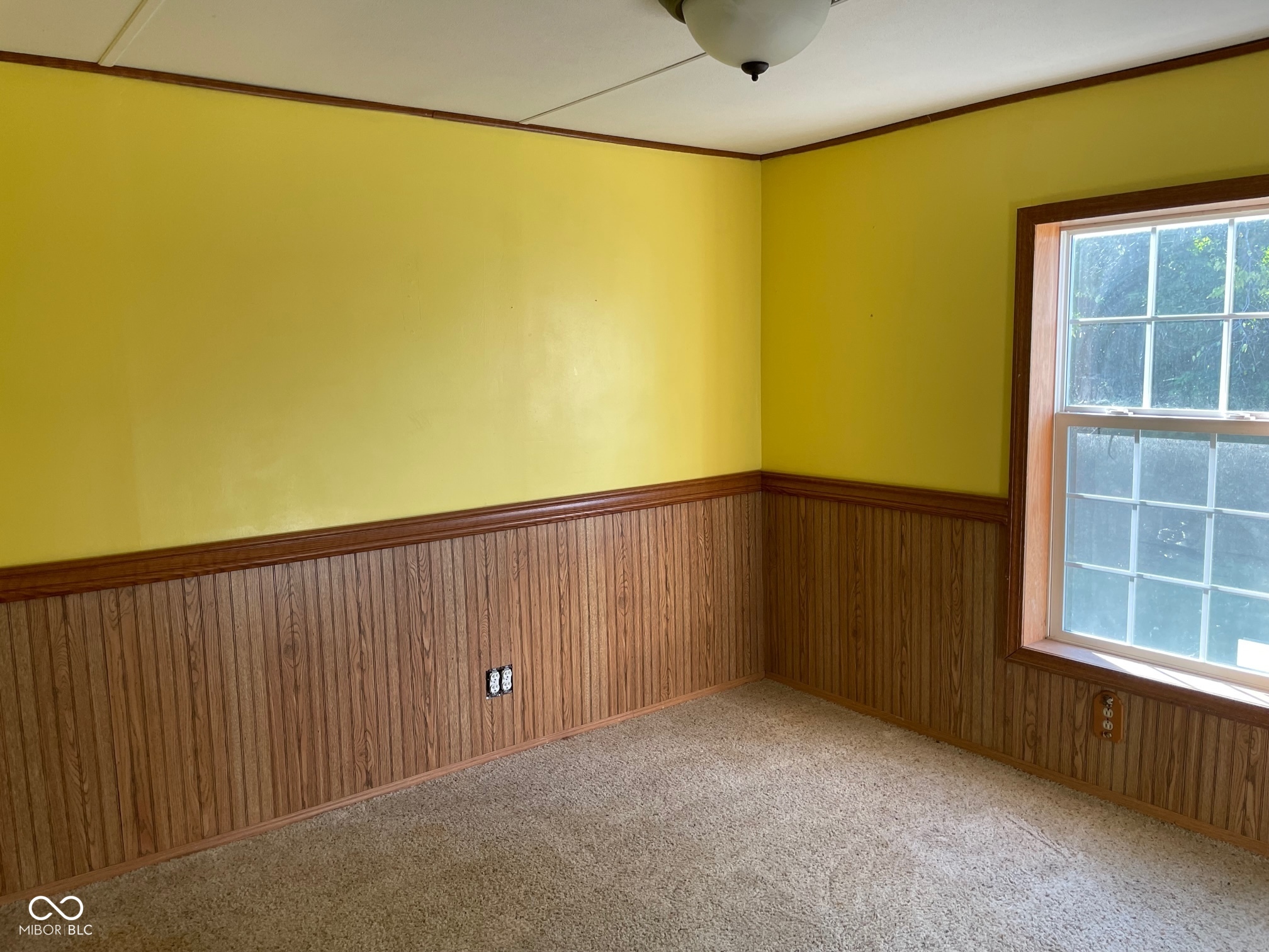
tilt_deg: -7.1
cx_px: 634
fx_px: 953
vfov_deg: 53.1
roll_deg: +1.4
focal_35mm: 26
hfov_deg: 67.3
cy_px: 476
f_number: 1.6
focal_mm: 4.2
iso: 80
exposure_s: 1/121
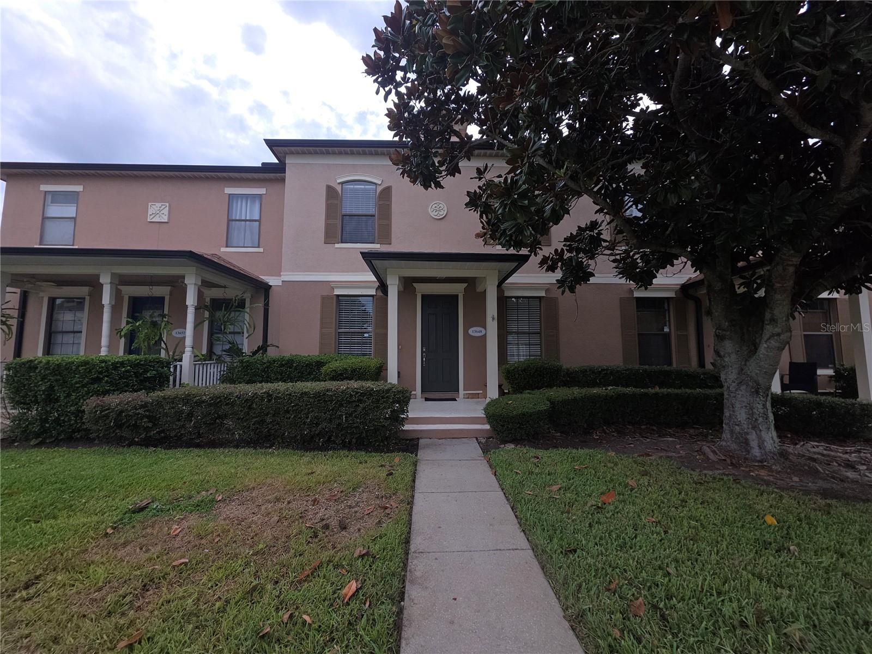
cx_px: 436
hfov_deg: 106.2
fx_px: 327
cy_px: 327
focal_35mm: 13
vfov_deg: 89.9
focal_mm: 2.2
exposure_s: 1/709
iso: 20
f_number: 1.9
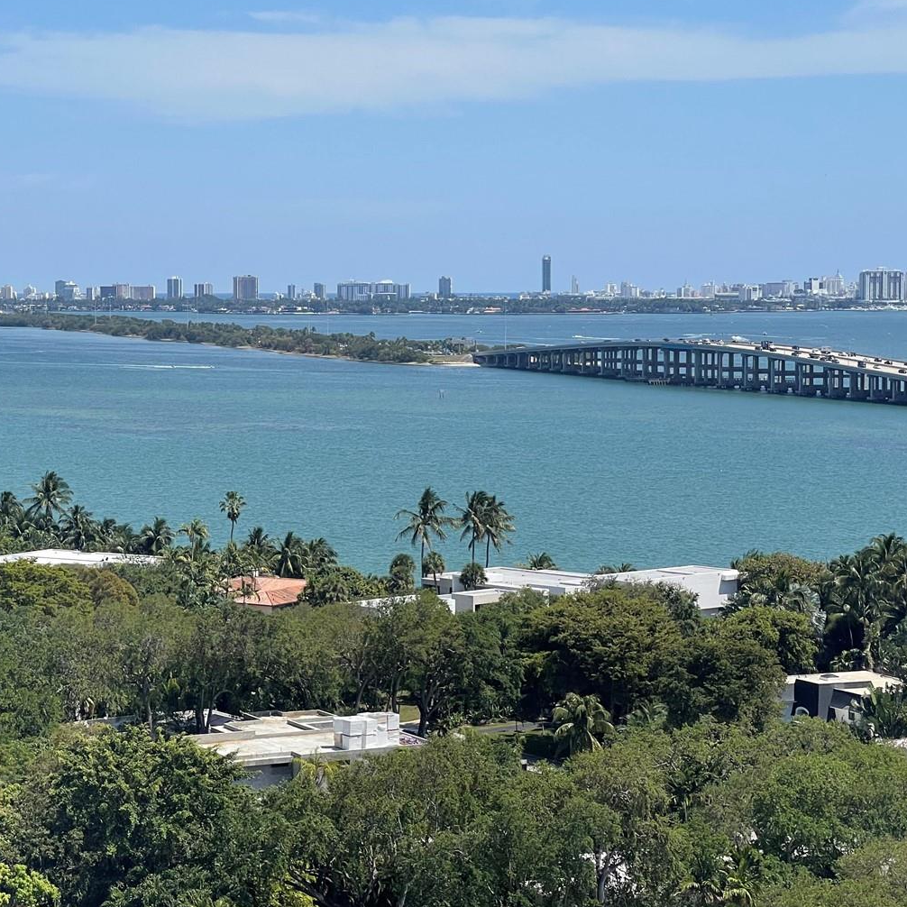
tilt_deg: -3.6
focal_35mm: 90
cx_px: 334
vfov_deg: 19.3
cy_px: 441
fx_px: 2668
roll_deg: +0.0
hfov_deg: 19.3
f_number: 2.2
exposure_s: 1/1672
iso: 20
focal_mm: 7.5
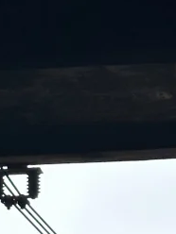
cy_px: 421
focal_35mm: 279
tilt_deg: +5.2
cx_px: -114
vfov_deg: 6.9
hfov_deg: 5.3
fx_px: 1891
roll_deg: -1.0
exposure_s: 1/1171
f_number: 1.78
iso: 64
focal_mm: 6.86
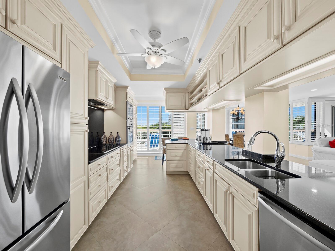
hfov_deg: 102.0
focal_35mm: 14
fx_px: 136
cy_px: 126
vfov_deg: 85.7
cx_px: 168
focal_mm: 7
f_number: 7.1
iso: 400
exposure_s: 1/25
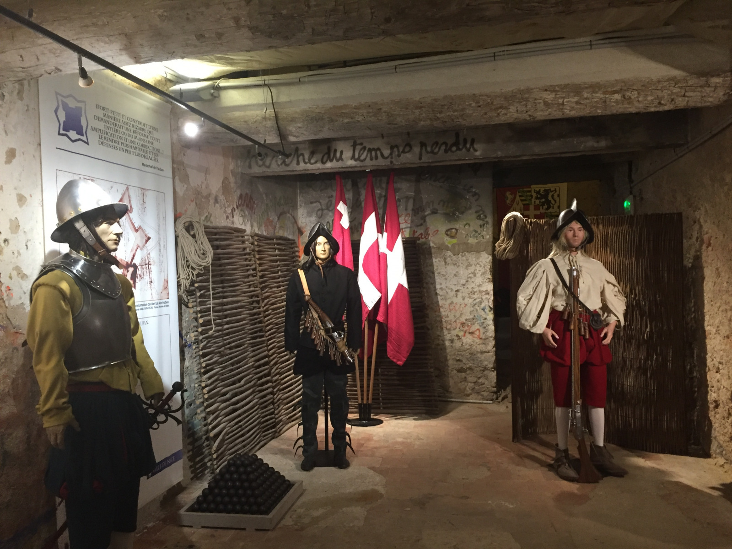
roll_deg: +0.9
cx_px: 366
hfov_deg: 61.7
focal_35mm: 29
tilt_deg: -0.4
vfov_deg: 48.2
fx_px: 613
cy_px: 274
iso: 250
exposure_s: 1/33
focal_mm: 4.15
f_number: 2.2
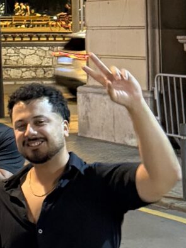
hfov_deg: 9.1
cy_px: -20
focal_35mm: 156
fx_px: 1119
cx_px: -151
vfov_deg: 12.5
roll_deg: +1.3
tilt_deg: +2.0
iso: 640
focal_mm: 6.76
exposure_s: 1/33
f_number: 1.78
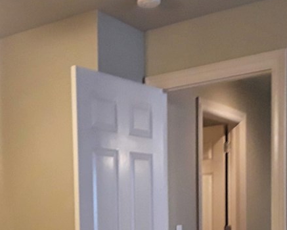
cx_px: 115
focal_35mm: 64
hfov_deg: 29.5
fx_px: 544
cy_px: 233
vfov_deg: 22.9
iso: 200
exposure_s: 1/30
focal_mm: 2.9
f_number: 1.9
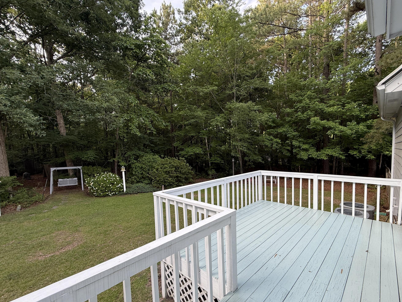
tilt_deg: -2.8
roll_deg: +1.2
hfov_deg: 94.5
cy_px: 164
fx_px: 186
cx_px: 205
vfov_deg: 78.0
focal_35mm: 16
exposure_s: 1/130
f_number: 2.2
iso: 50
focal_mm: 2.22
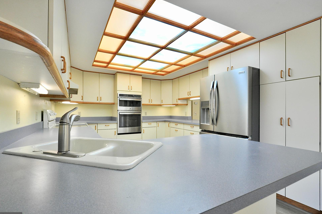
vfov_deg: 73.6
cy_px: 110
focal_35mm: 16
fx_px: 143
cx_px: 157
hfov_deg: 96.8
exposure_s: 1/60
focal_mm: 10
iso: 800
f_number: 5
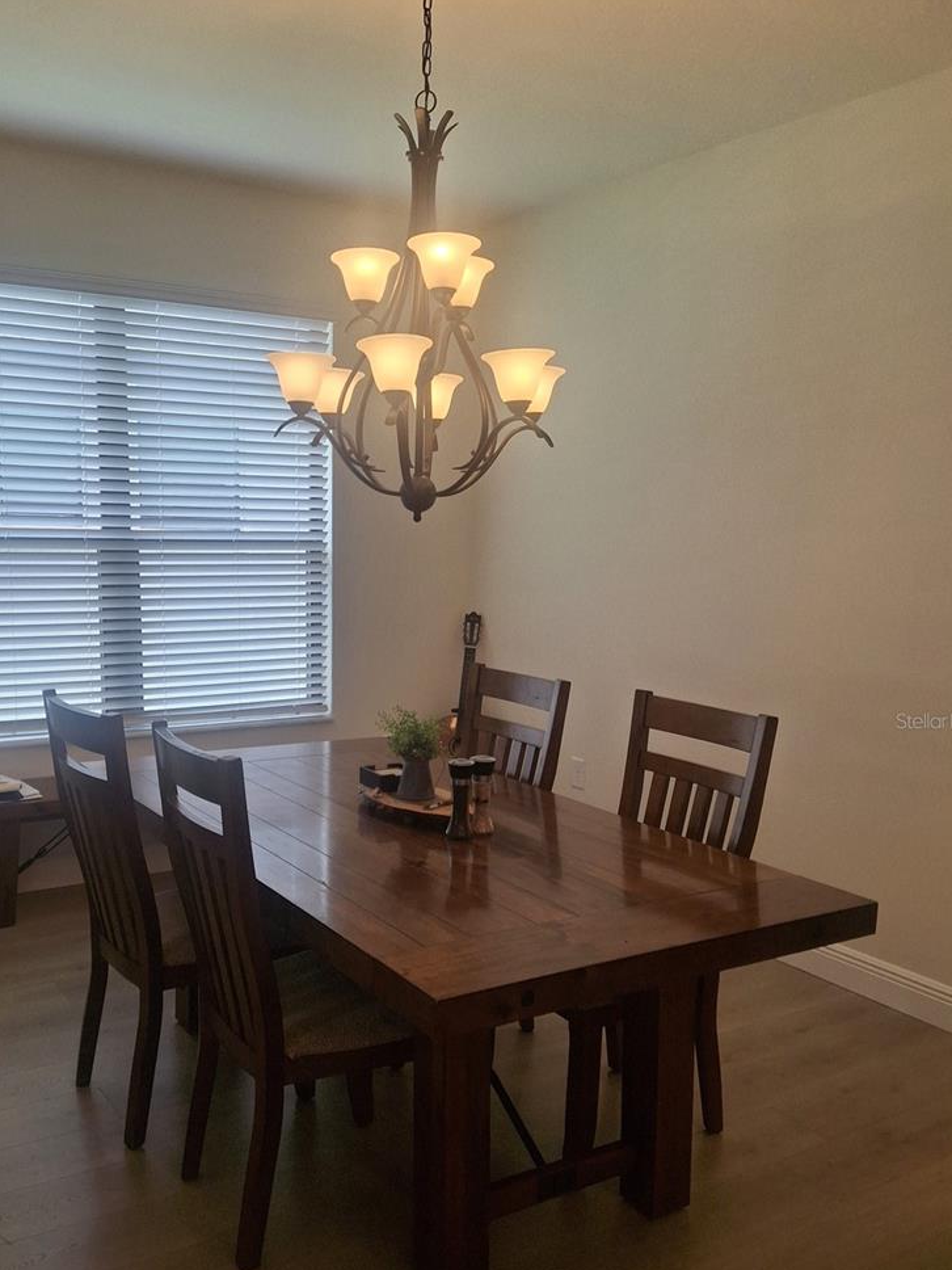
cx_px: 399
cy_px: 720
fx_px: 1137
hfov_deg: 45.3
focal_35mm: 31
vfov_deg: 58.1
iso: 32
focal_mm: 4.69
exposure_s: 1/120
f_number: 1.8
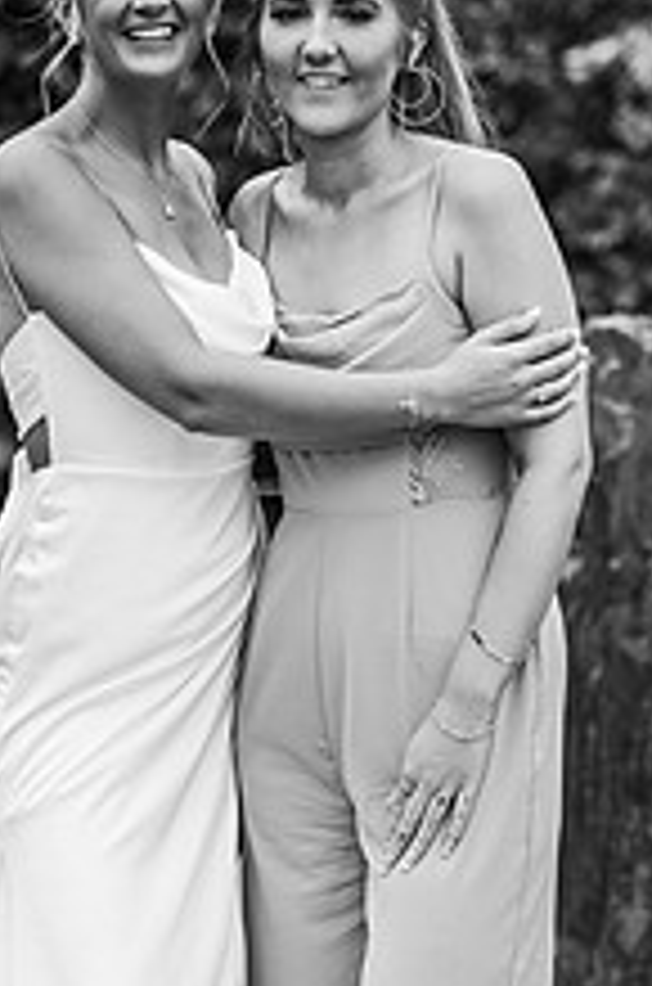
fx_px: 4777
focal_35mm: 175
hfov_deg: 7.8
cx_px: 380
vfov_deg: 11.7
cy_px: 774
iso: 100
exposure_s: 1/1600
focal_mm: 85
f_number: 2.2
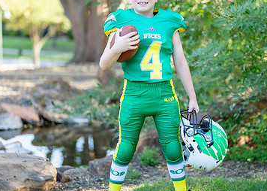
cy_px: 87
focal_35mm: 97
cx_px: 163
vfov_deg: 14.8
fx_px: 735
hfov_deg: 20.6
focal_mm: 50
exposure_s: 1/1000
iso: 100
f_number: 1.2
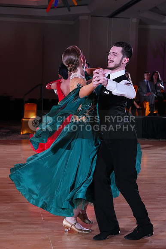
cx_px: 83
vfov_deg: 31.9
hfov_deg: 21.6
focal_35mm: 63
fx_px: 435
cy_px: 124
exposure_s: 1/400
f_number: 5.6
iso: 5000
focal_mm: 63
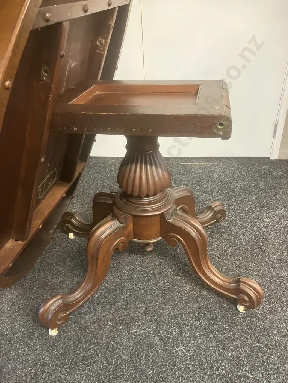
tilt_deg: -31.9
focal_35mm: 28
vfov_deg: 63.4
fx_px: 311
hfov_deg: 49.7
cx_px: 144
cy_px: 192
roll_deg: +1.9
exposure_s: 1/33
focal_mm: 3.99
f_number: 1.8
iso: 320
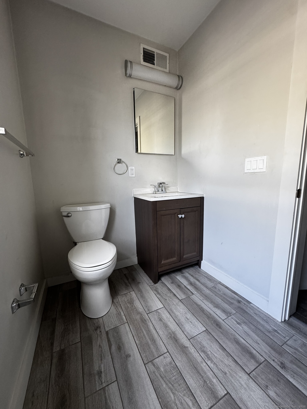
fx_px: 166
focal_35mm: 14
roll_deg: +0.9
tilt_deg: -9.2
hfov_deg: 85.7
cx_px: 154
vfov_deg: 102.1
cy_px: 204
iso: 320
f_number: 2.2
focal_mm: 2.22
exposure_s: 1/99
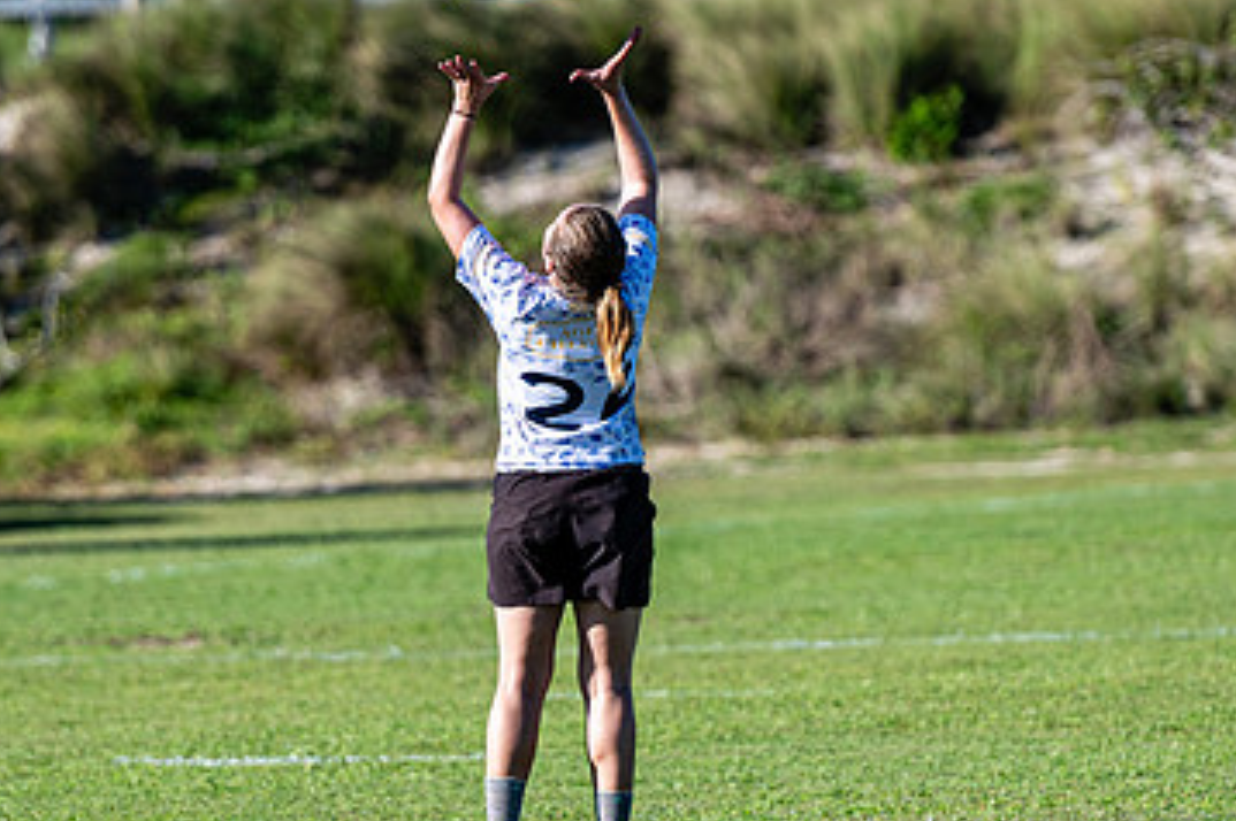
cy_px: 483
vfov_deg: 2.8
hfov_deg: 4.2
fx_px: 16670
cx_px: 642
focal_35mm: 486
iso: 100
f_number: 3.2
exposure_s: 1/1250
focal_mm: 200
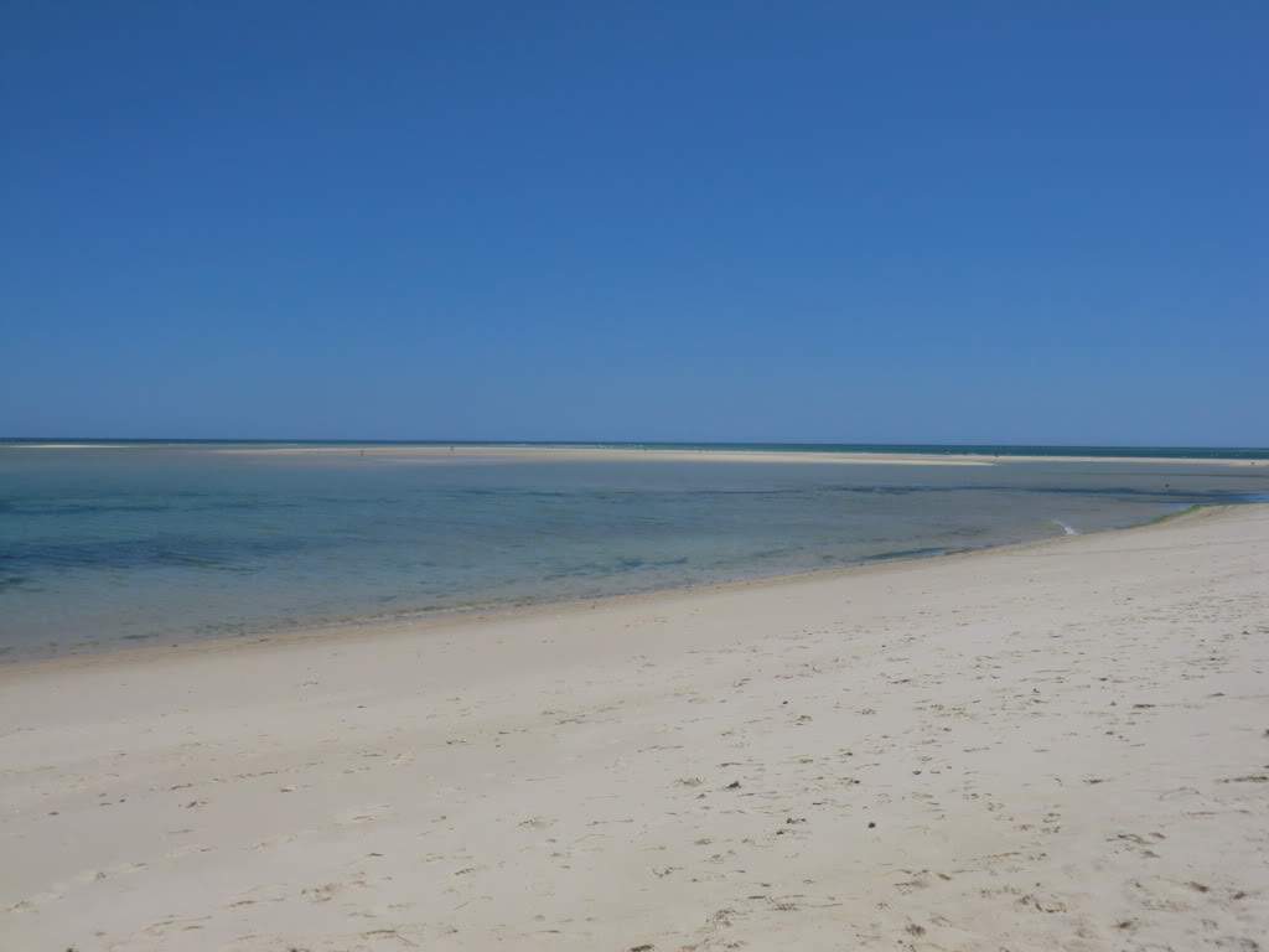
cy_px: 476
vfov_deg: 41.8
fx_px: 1246
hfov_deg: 54.0
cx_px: 634
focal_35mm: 34
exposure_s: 1/400
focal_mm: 6.1
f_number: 8.4
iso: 64
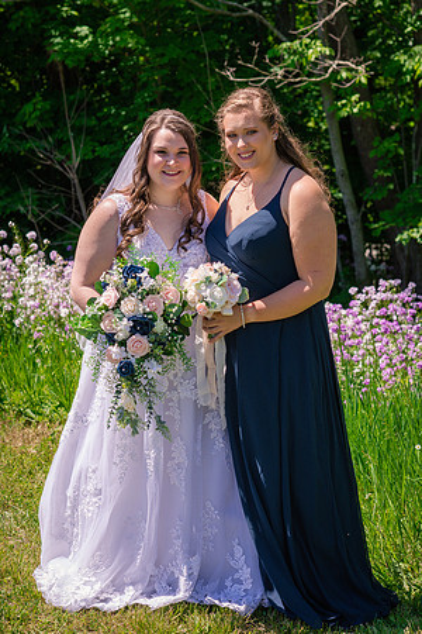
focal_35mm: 85
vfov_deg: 23.9
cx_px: 211
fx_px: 1494
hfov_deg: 16.1
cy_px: 317
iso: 200
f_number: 5
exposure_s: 1/800
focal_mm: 85
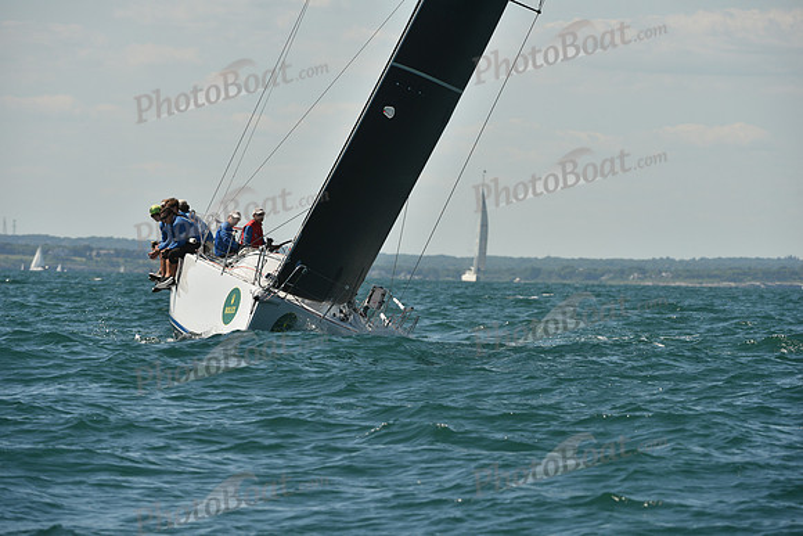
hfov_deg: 6.1
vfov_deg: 4.0
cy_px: 268
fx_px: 7585
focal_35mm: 340
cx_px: 402
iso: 250
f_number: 8
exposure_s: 1/1000
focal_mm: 340
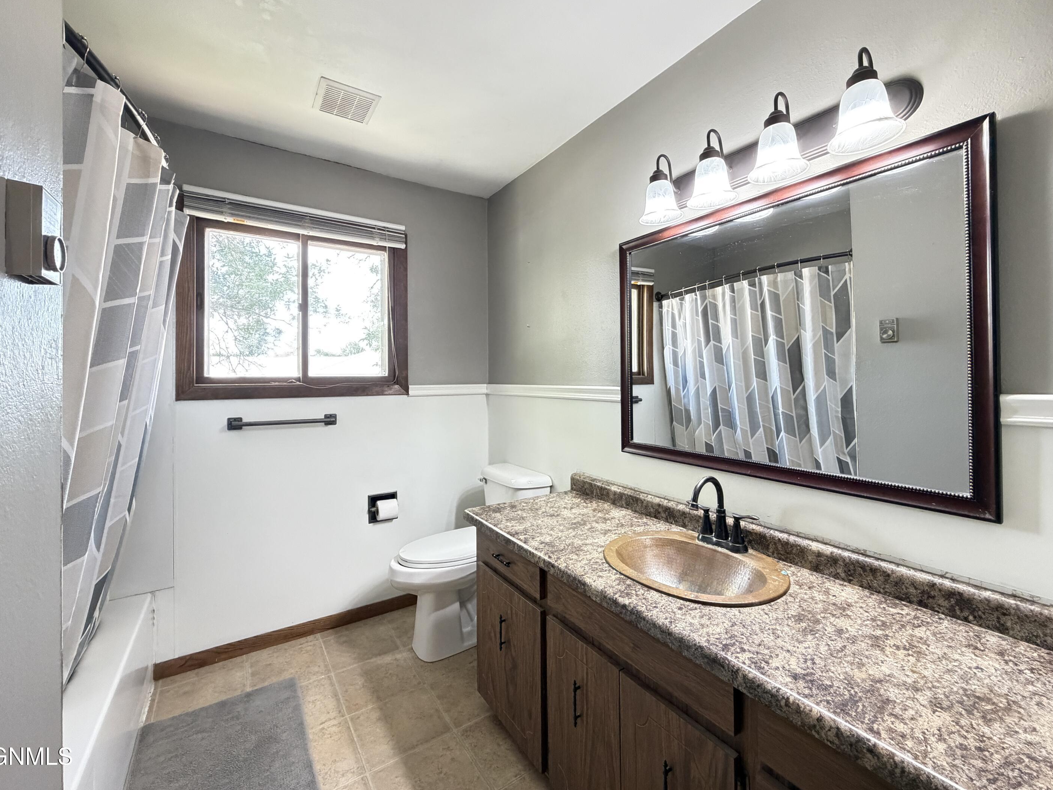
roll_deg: +1.4
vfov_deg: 81.7
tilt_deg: +0.8
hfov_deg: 98.1
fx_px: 456
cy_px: 372
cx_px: 551
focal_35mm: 15
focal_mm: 2.22
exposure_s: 1/60
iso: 640
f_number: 2.2
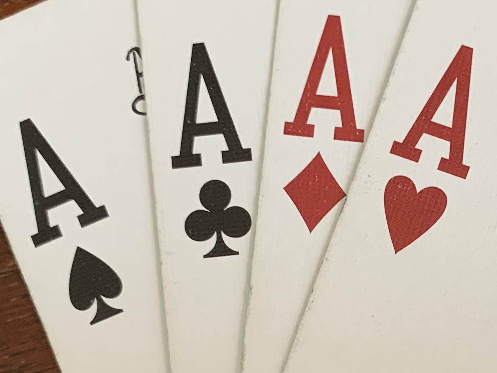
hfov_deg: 67.3
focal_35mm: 26
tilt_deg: -85.7
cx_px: 248
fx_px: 373
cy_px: 186
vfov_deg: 53.1
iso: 100
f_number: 1.8
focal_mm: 4.25
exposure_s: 1/60
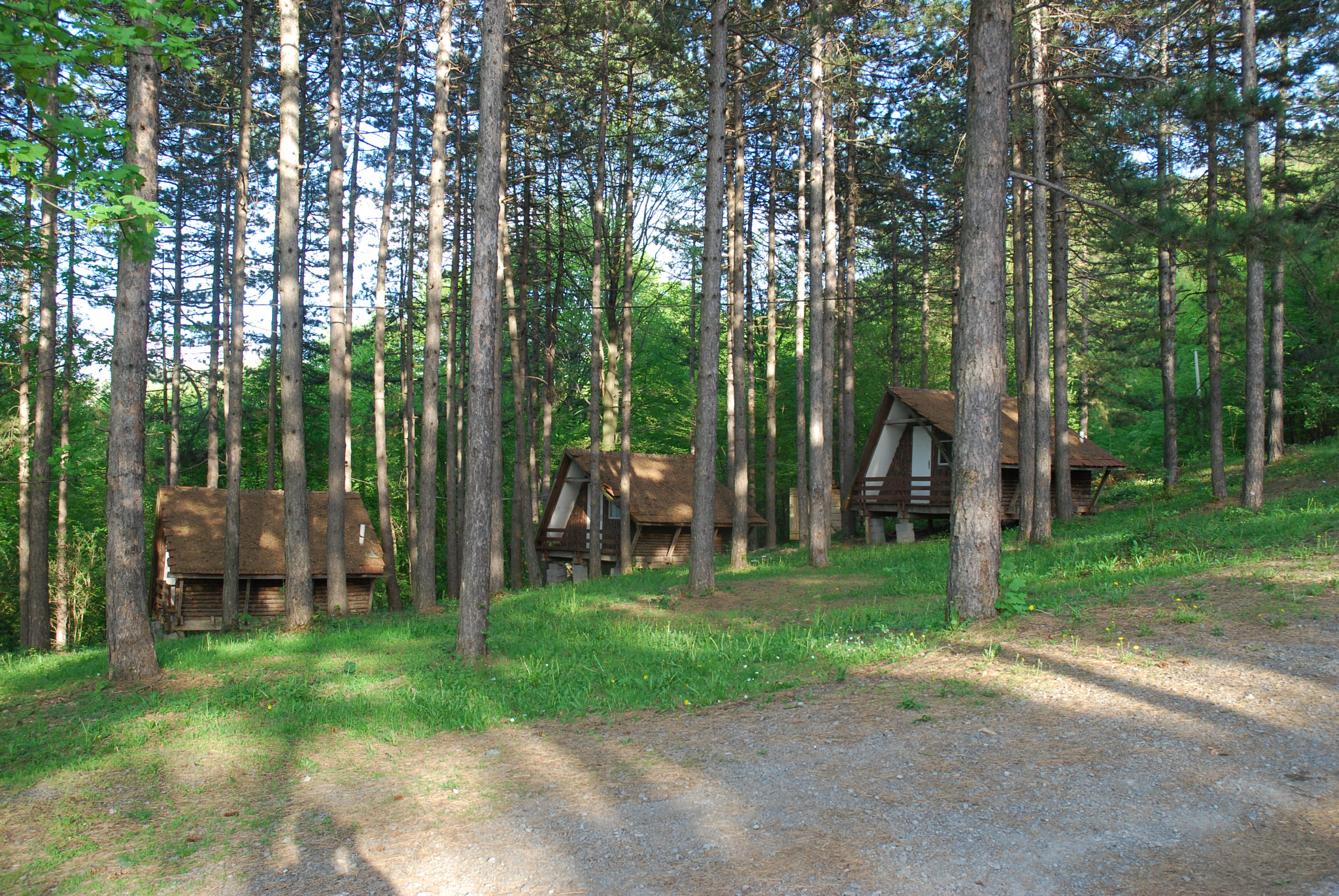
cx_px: 670
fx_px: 1229
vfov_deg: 40.1
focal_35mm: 33
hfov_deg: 57.2
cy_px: 448
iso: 320
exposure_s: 1/125
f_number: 5.6
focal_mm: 22
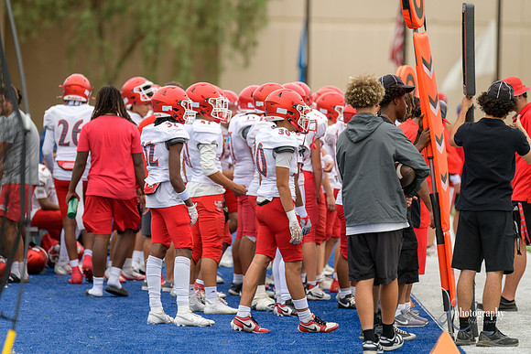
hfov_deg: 8.6
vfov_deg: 5.7
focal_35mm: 240
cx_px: 266
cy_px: 177
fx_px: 3541
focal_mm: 240
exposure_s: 1/800
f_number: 3.5
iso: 280
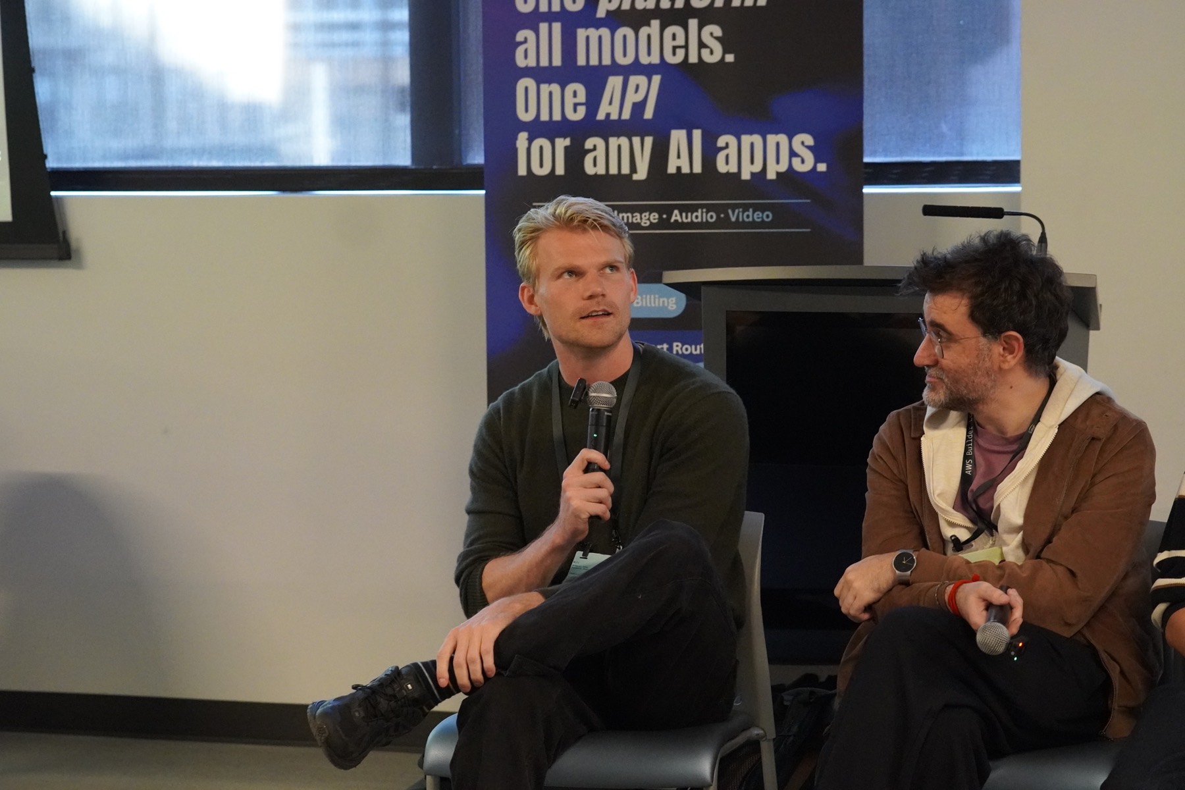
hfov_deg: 18.2
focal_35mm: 112
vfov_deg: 12.2
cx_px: 592
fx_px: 3703
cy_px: 395
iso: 6400
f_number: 3.5
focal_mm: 75
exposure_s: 1/160
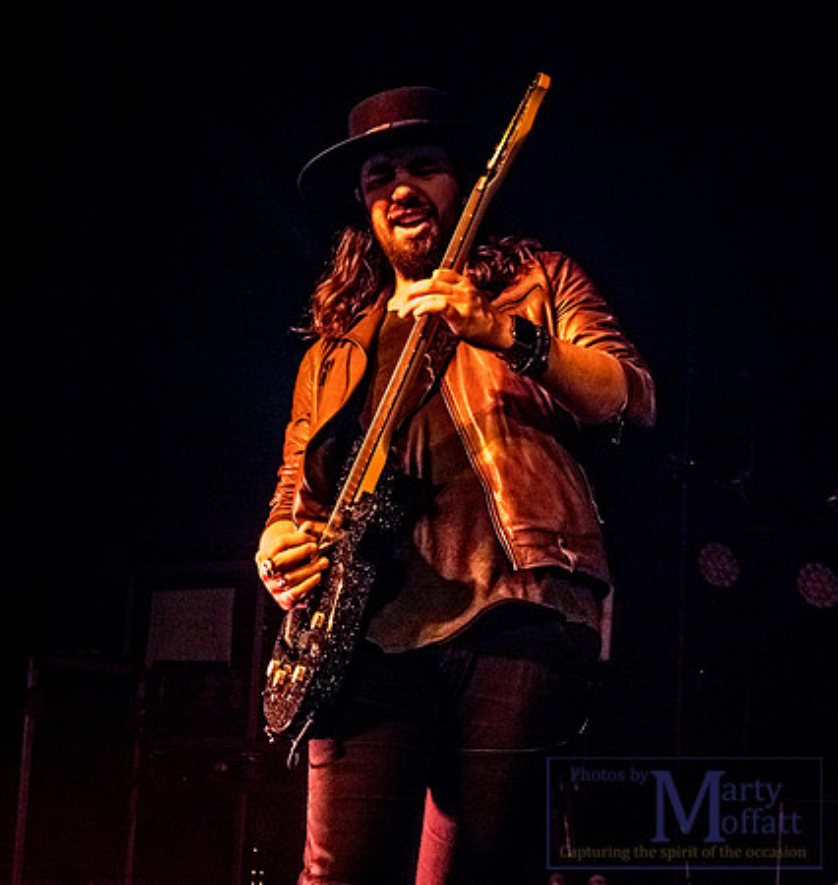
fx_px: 2265
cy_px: 411
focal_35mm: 80
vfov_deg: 22.1
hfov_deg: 21.0
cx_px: 415
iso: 800
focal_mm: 31
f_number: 4
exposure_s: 1/160
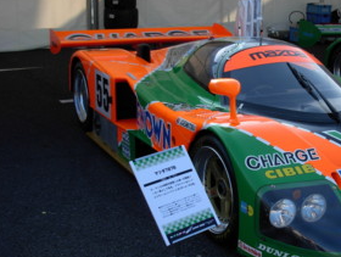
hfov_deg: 30.9
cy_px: 150
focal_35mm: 61
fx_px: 602
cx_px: 267
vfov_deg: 24.1
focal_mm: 6.3
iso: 79
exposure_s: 1/558
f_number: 2.9
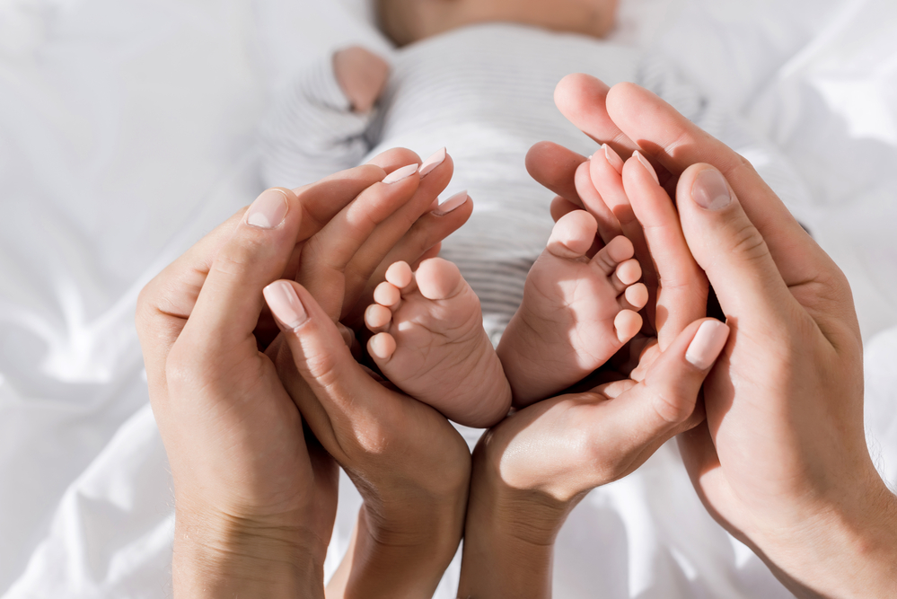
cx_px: 448
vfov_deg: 27.0
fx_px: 1246
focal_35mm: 50
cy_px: 300
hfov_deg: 39.6
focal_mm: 50
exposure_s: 1/200
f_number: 4.5
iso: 125
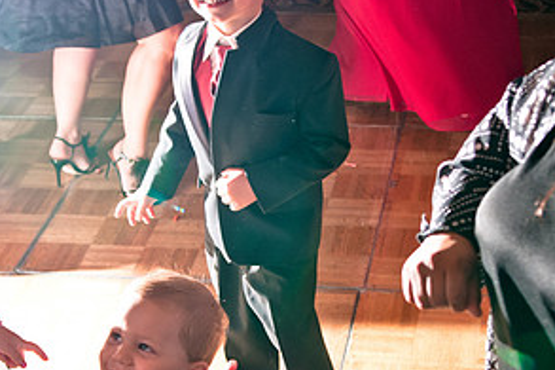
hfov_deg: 24.5
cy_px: 250
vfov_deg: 16.4
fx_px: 1279
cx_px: 316
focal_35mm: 83
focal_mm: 28
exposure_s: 1/160
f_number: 3.2
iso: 400
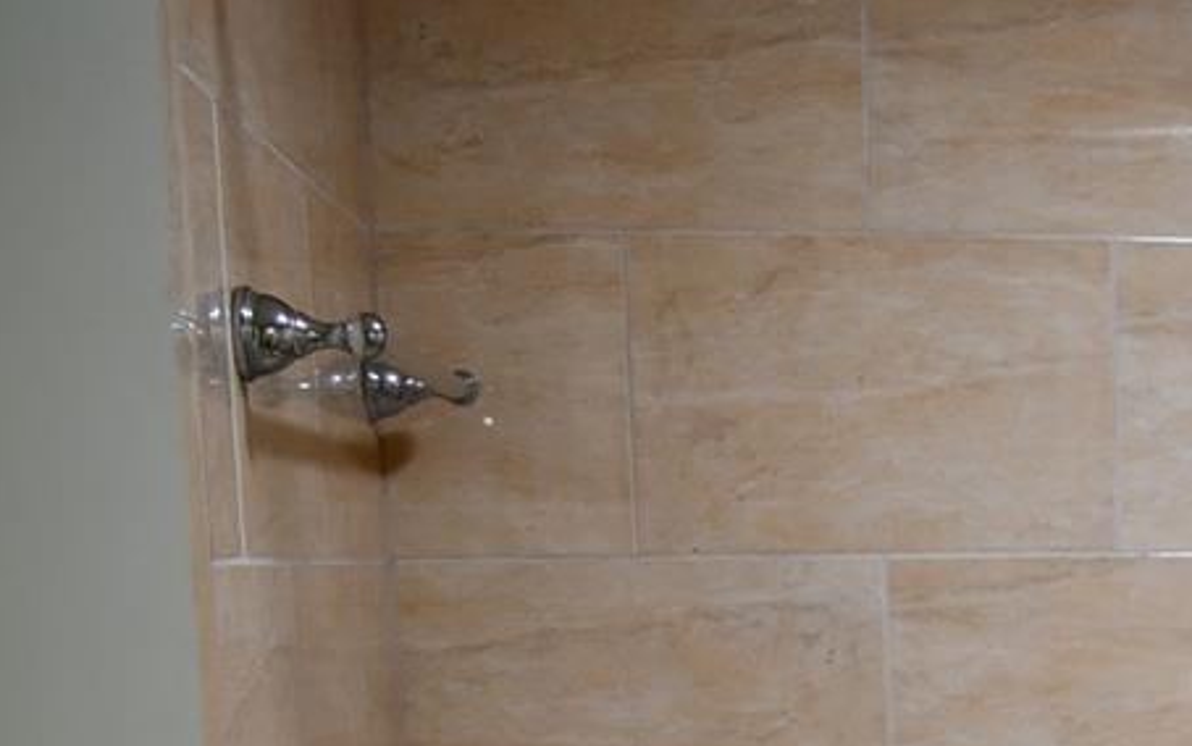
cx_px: 1659
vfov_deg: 12.6
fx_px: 3152
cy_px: 1229
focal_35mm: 97
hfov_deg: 19.3
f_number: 3.5
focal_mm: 18
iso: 250
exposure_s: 1/50
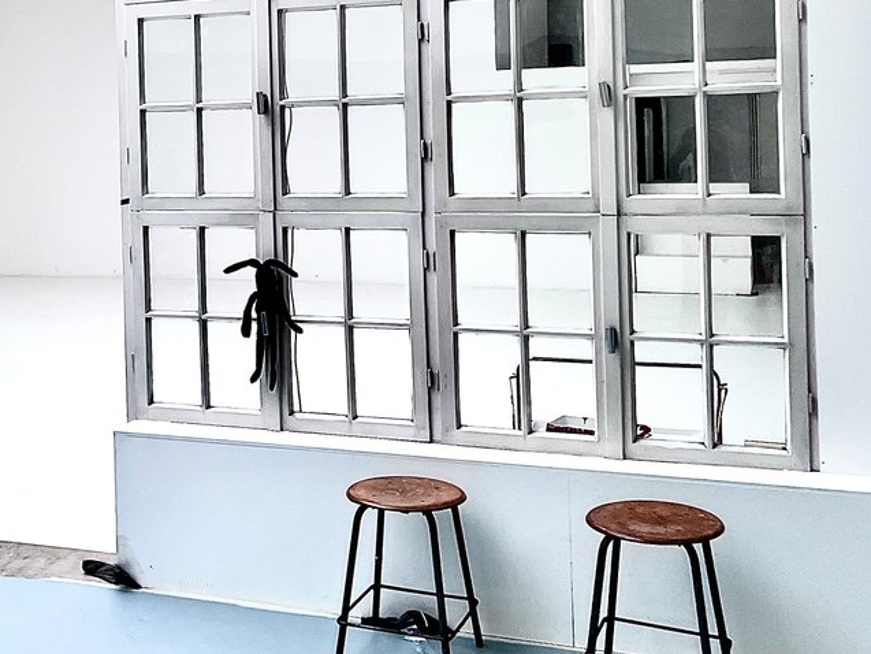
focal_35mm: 49
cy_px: 130
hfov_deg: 37.7
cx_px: 190
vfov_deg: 29.0
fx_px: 1233
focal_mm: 5.7
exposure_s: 1/121
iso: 125
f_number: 1.5
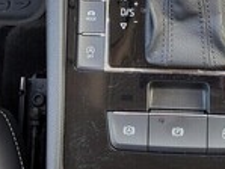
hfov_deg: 20.3
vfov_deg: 15.1
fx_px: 624
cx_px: 154
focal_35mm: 96
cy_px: -14
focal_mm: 5.4
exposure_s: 1/100
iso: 64
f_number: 1.8
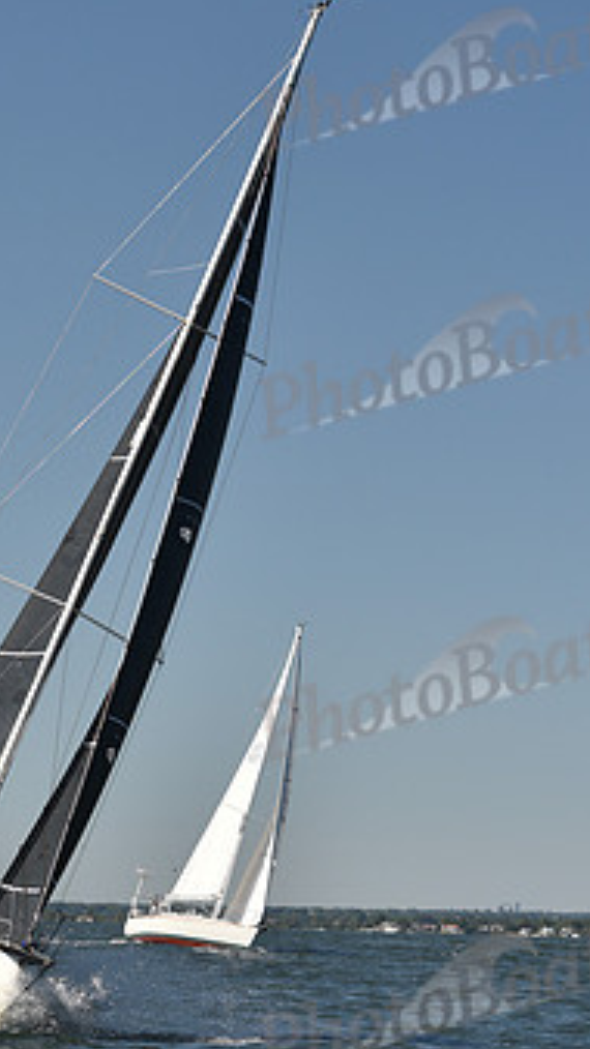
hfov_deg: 9.6
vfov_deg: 17.0
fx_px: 3506
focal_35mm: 126
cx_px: 98
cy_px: 565
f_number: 4
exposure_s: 1/1250
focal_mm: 70
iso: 250
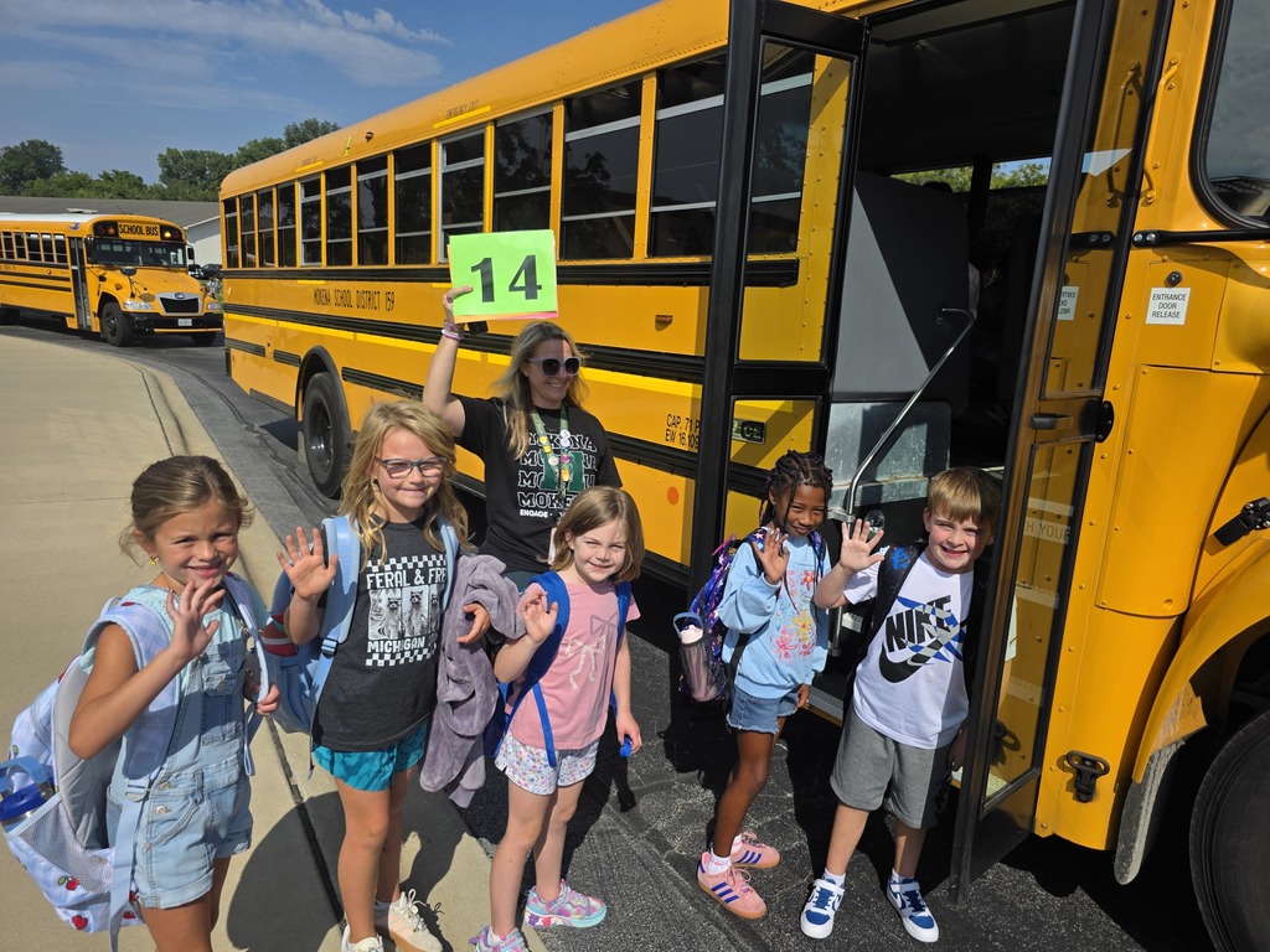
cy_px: 476
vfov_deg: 58.9
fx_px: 844
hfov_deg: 73.9
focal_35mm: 23
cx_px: 635
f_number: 1.7
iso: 64
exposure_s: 1/7944
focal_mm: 6.3
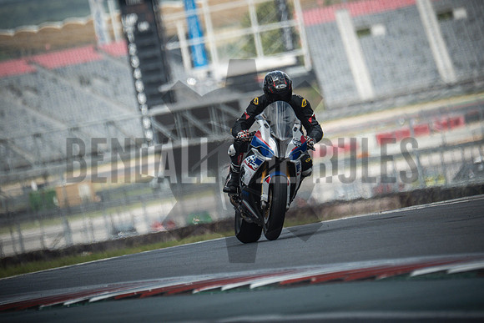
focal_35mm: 600
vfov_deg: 2.3
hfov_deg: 3.4
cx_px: 242
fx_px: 8068
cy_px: 162
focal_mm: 400
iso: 1000
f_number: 5.6
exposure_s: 1/2000
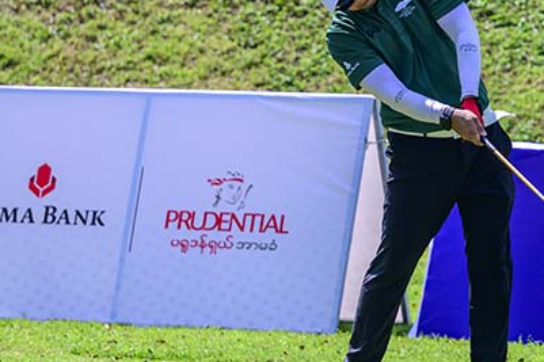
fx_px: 4879
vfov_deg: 4.2
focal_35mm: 323
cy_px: 65
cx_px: 514
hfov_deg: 6.4
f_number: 2.8
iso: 280
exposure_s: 1/5000
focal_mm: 135
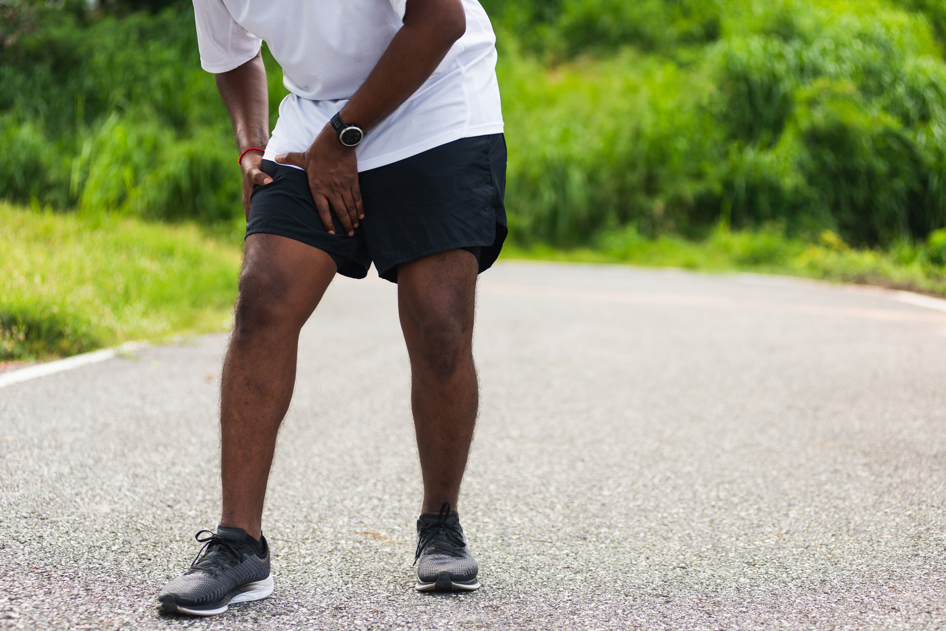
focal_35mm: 80
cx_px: 473
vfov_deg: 17.1
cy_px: 316
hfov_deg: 25.4
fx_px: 2103
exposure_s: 1/1250
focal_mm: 80
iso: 200
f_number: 3.2
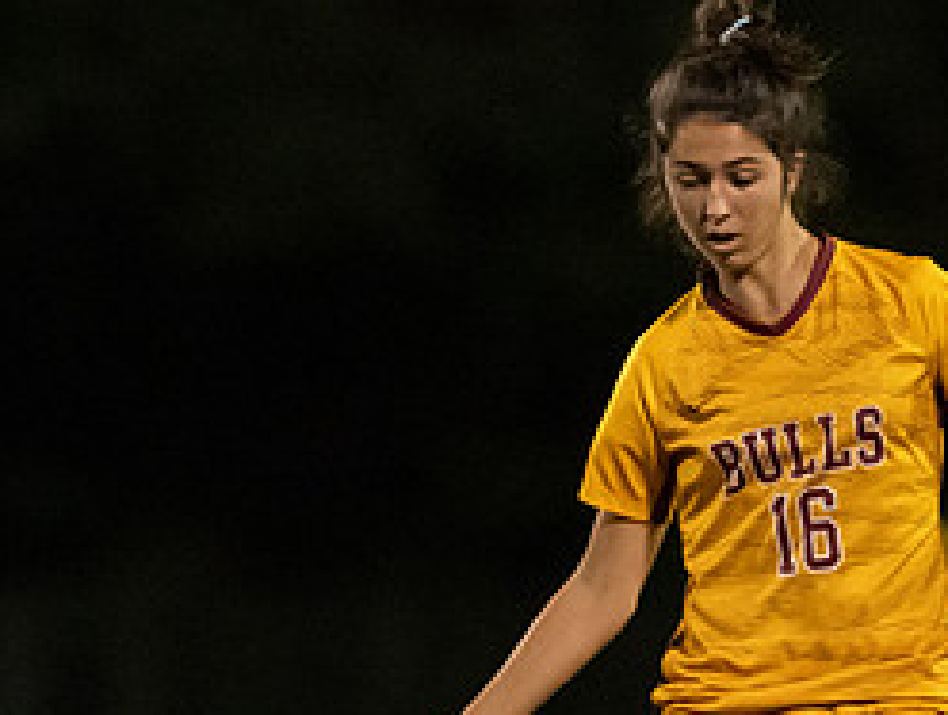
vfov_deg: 1.4
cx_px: 451
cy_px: 777
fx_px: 28784
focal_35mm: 1049
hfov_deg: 1.9
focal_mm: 300
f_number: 2.8
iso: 16000
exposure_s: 1/1000
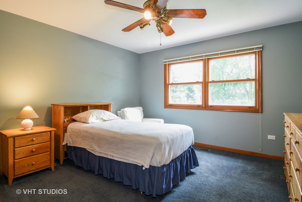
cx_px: 151
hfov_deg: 90.0
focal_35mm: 18
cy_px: 101
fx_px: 151
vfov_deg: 67.4
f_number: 8
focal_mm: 12
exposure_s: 1/2.5
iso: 200
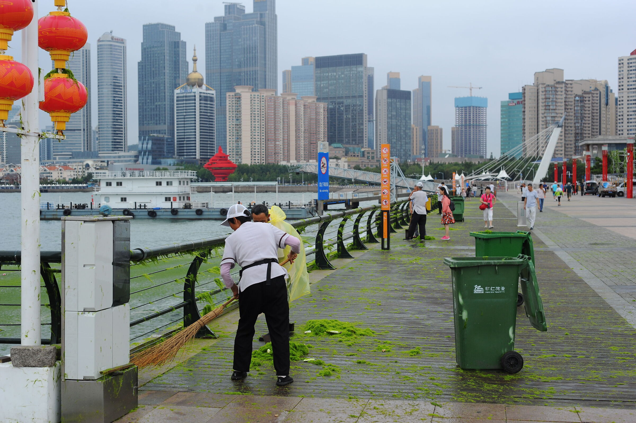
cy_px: 212
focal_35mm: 50
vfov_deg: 27.0
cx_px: 318
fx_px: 883
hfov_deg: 39.6
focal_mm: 50
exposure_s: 1/500
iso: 320
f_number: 5.6
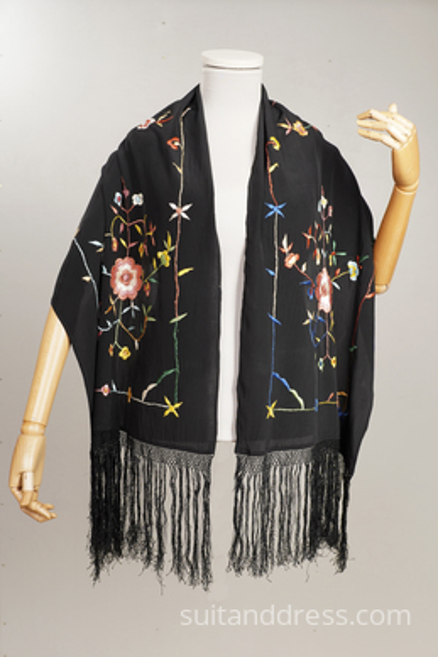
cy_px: 328
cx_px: 219
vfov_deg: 41.1
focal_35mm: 48
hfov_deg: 28.1
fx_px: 877
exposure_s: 1/15
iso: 320
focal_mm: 32
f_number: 6.3
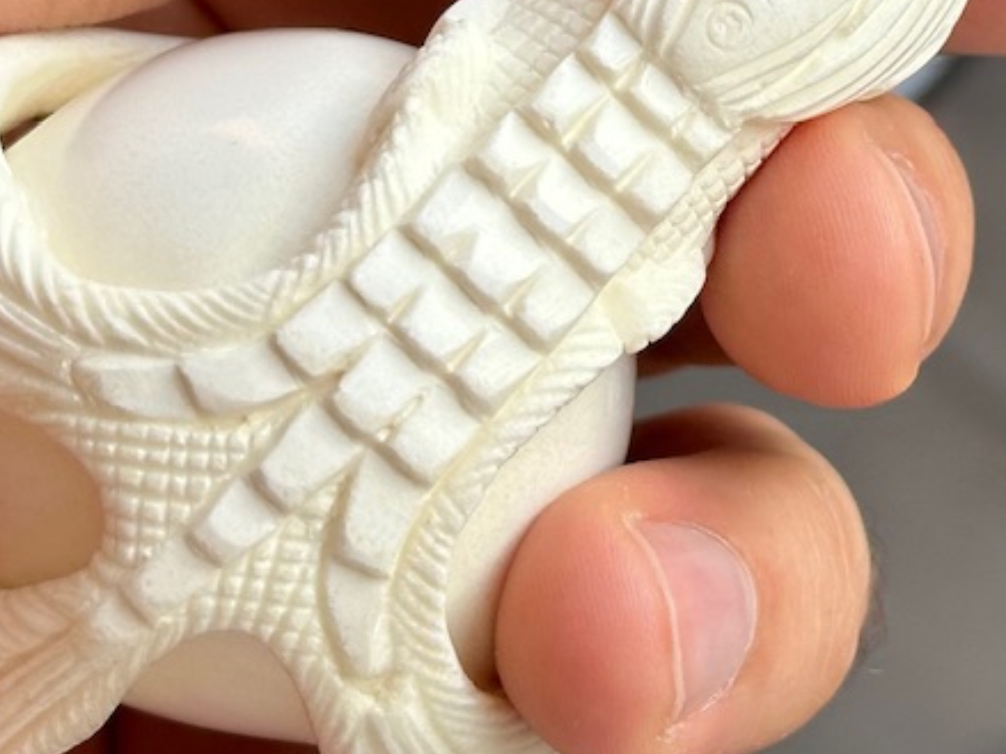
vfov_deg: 10.5
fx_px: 4068
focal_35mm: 140
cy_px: -71
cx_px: 855
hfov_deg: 14.0
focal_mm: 6.86
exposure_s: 1/597
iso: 64
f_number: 1.78
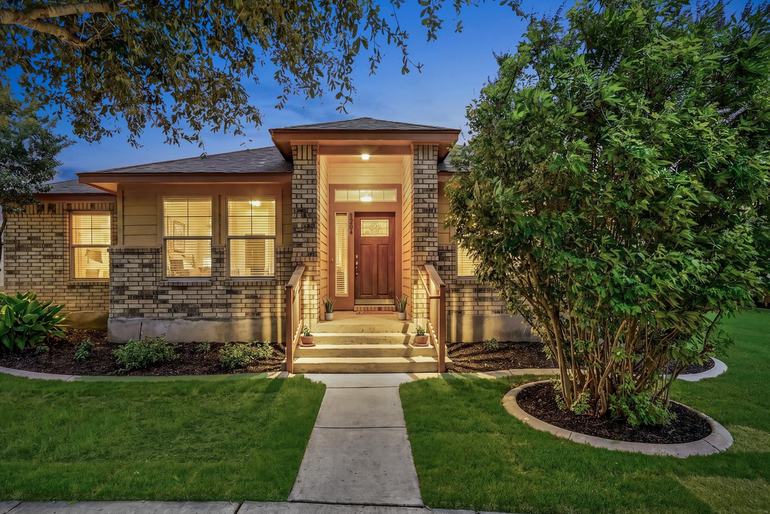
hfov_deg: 96.7
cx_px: 369
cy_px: 261
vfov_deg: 73.7
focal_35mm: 16
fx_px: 342
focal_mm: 14
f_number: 10
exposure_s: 1/200
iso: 400
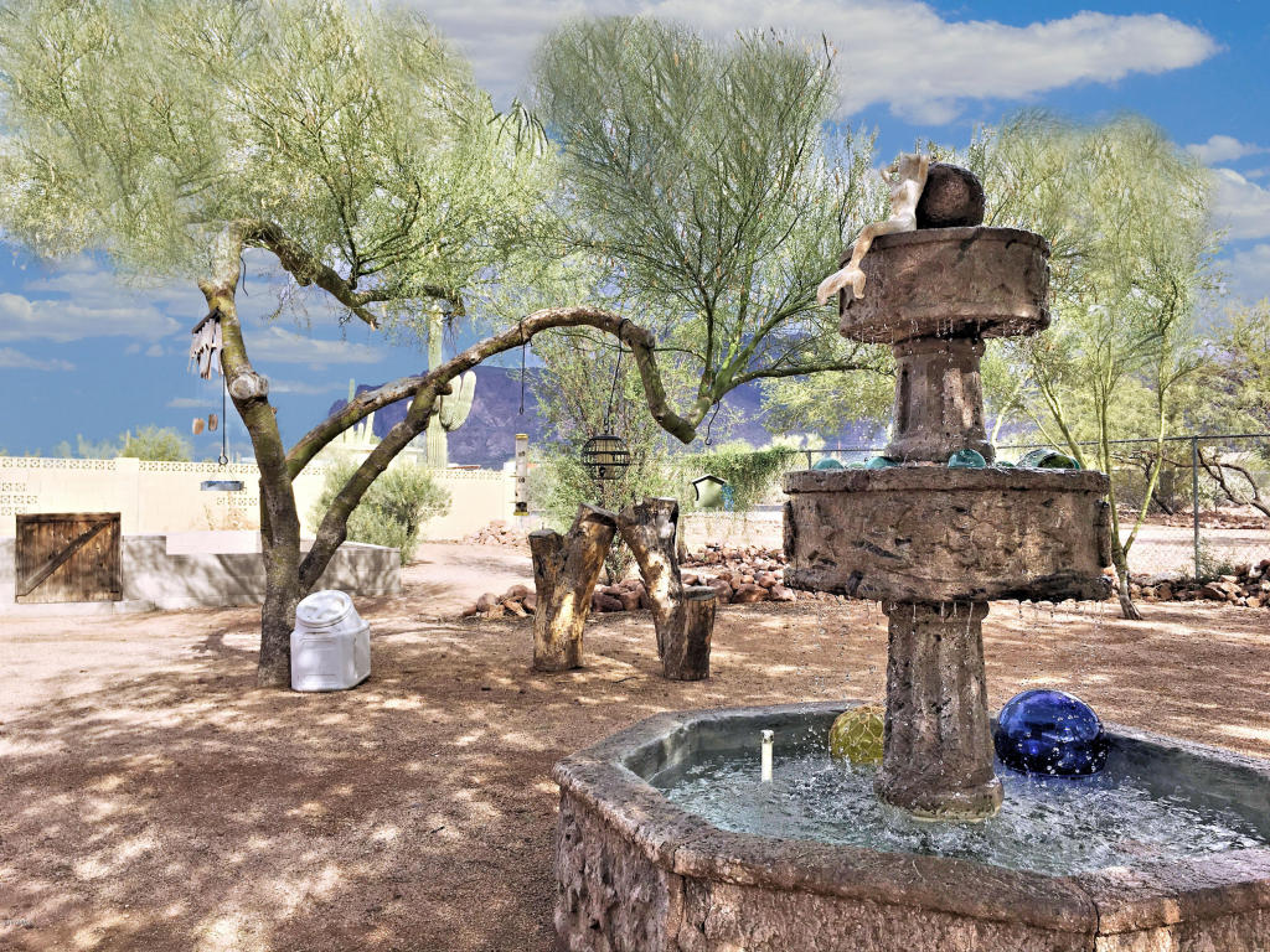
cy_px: 476
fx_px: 1064
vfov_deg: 48.2
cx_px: 635
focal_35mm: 29
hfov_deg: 61.7
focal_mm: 4.15
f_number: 2.2
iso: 25
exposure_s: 1/1789
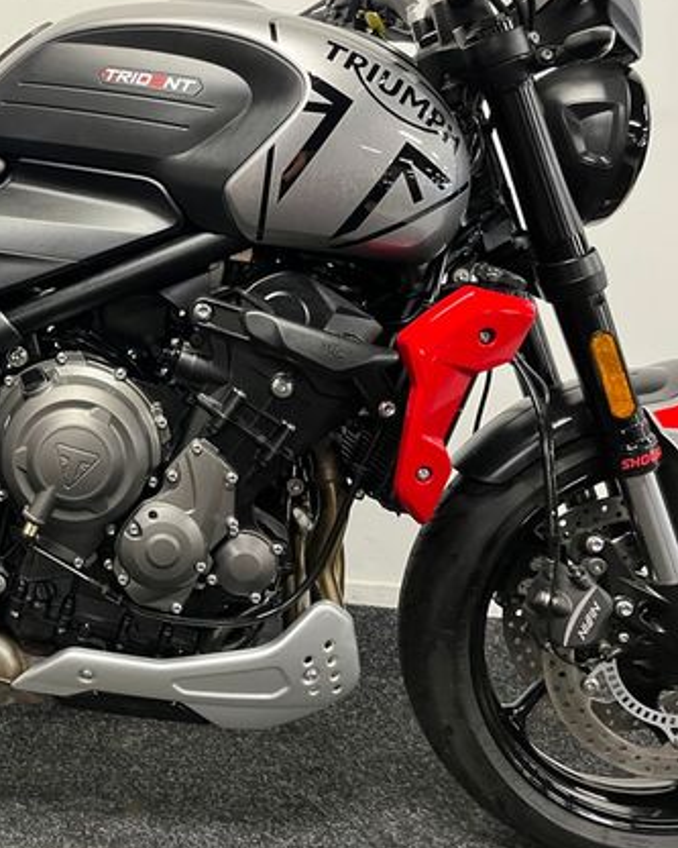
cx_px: 75
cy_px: 377
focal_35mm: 39
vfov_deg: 46.8
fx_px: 978
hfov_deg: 36.1
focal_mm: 5.1
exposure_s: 1/50
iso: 320
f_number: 1.6
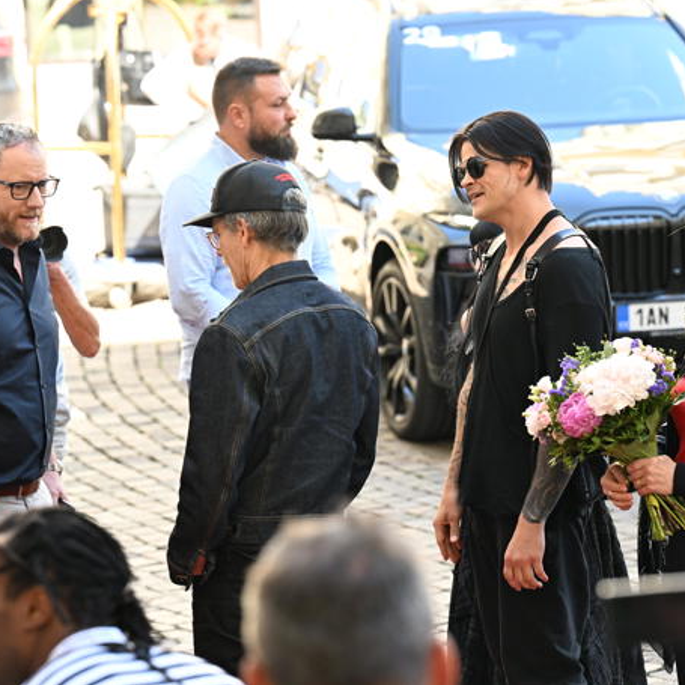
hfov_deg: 10.9
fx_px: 3604
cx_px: 390
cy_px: 342
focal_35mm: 161
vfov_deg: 10.9
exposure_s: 1/500
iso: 1250
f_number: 4.5
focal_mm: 125
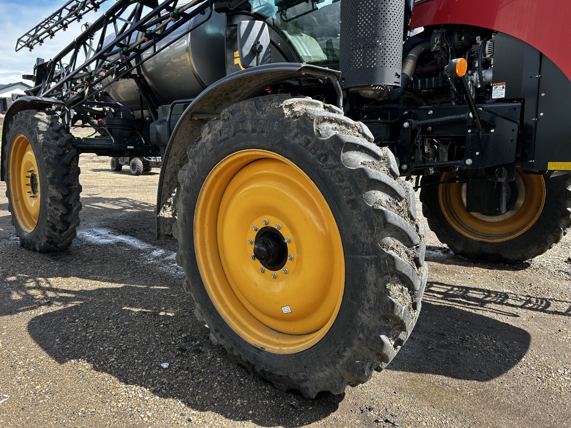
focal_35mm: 26
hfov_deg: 67.3
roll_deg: -0.2
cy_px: 214
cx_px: 286
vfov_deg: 53.1
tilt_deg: -9.0
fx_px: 429
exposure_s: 1/982
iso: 50
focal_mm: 5.7
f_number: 1.5
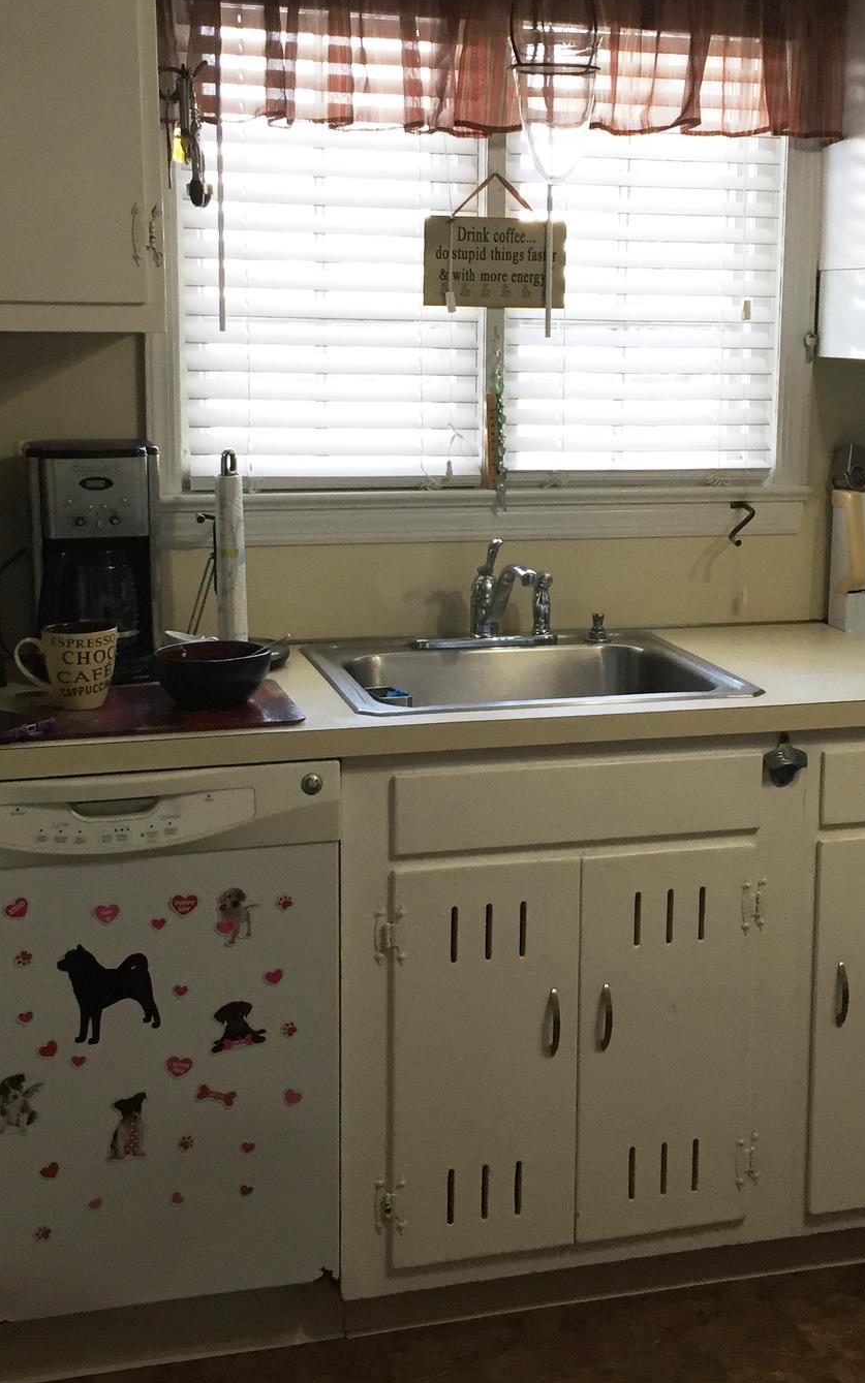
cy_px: 616
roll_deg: -0.3
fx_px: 1773
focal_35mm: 47
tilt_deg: -9.1
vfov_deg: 42.6
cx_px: 528
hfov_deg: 27.4
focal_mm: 4.15
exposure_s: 1/30
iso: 40
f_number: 2.2
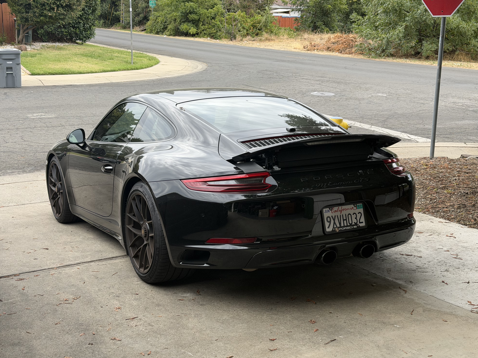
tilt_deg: -11.8
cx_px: 234
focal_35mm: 49
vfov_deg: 29.7
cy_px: 179
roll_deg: -1.1
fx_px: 677
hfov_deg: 38.9
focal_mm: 6.76
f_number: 1.78
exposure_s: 1/1167
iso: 64
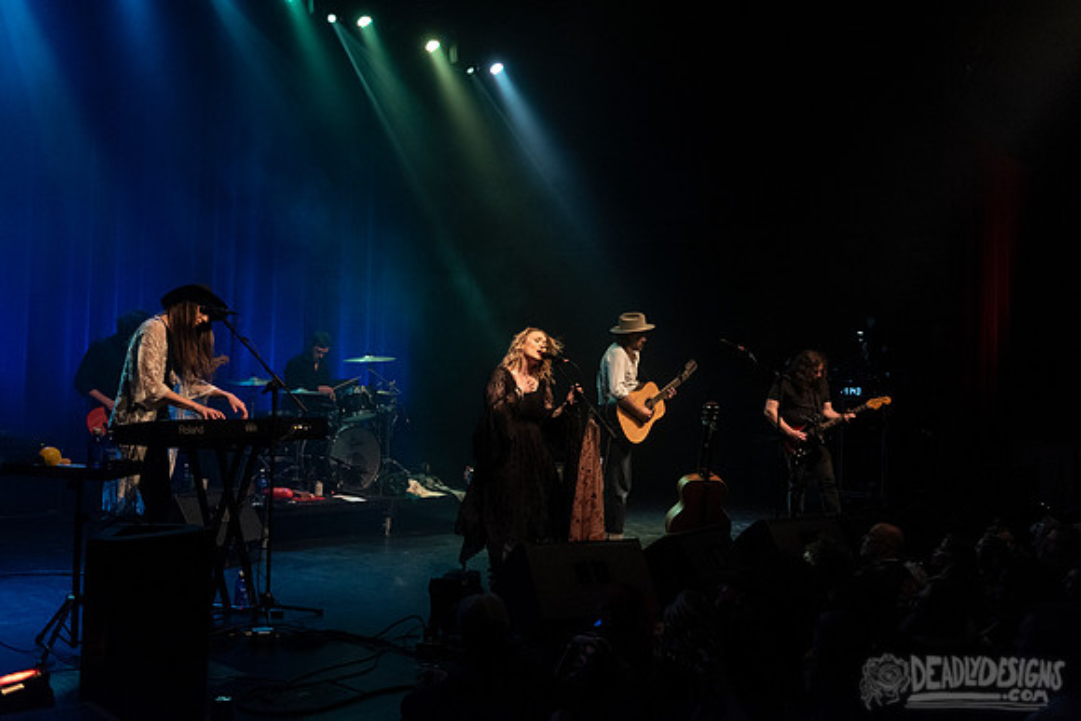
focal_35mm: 35
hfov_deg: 54.4
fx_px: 1051
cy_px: 360
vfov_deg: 37.9
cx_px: 540
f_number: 3.2
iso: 2500
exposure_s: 1/160
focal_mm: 35
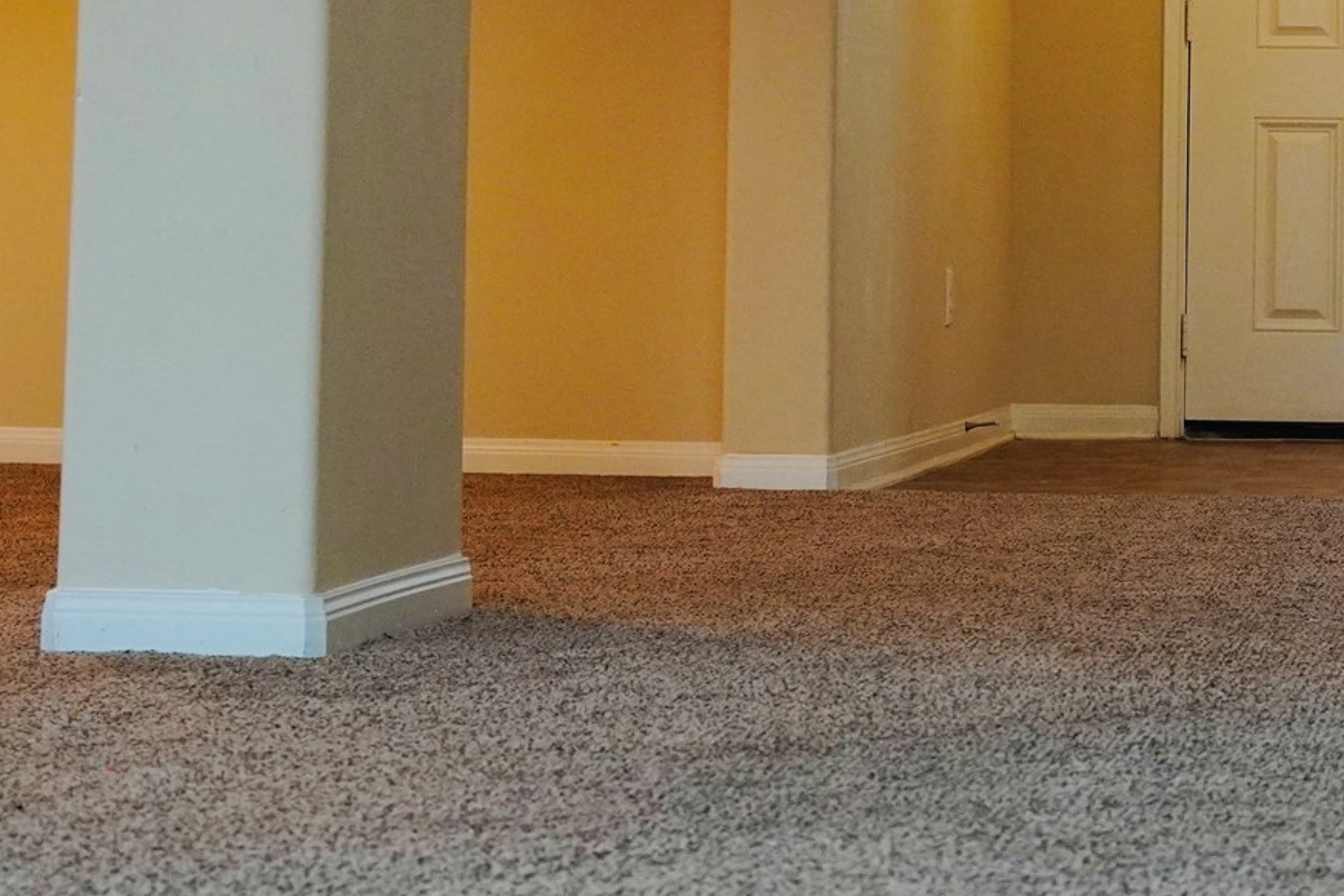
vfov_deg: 12.4
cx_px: 1256
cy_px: -182
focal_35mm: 108
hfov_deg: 18.5
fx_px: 4041
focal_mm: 29
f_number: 3.5
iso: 1600
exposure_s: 1/160
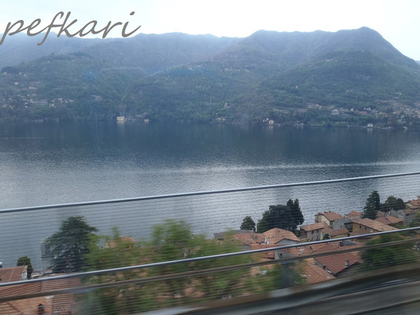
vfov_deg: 49.7
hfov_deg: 63.4
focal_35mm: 28
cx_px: 210
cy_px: 158
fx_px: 340
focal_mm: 5
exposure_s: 1/60
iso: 80
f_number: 4.5
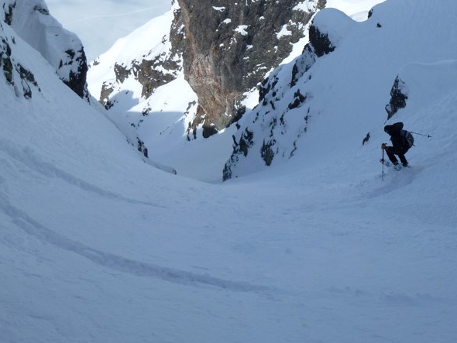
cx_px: 262
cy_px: 152
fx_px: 806
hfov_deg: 31.6
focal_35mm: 61
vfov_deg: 24.0
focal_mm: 8
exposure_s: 1/2000
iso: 100
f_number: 4
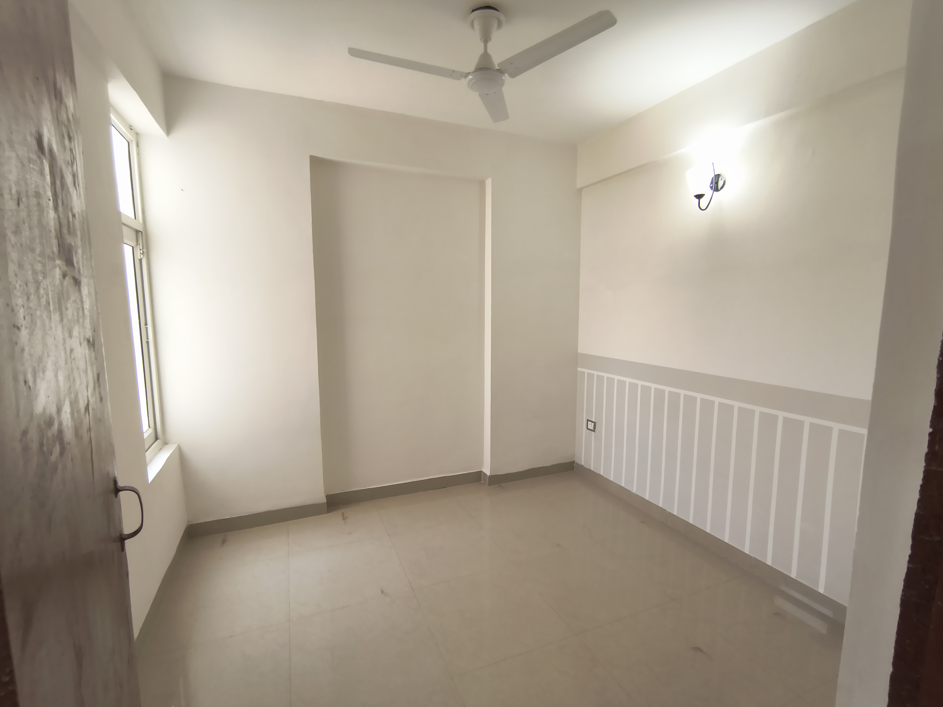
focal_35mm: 12
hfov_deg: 110.5
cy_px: 354
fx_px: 327
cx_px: 472
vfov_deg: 94.5
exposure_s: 1/50
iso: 380
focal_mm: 2.13
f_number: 2.2
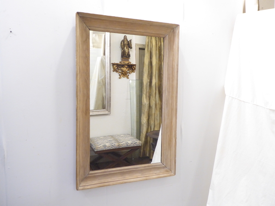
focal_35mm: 32
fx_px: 254
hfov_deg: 56.8
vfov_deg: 44.2
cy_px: 103
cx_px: 138
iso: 400
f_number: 3.5
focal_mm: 5.4
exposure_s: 1/8
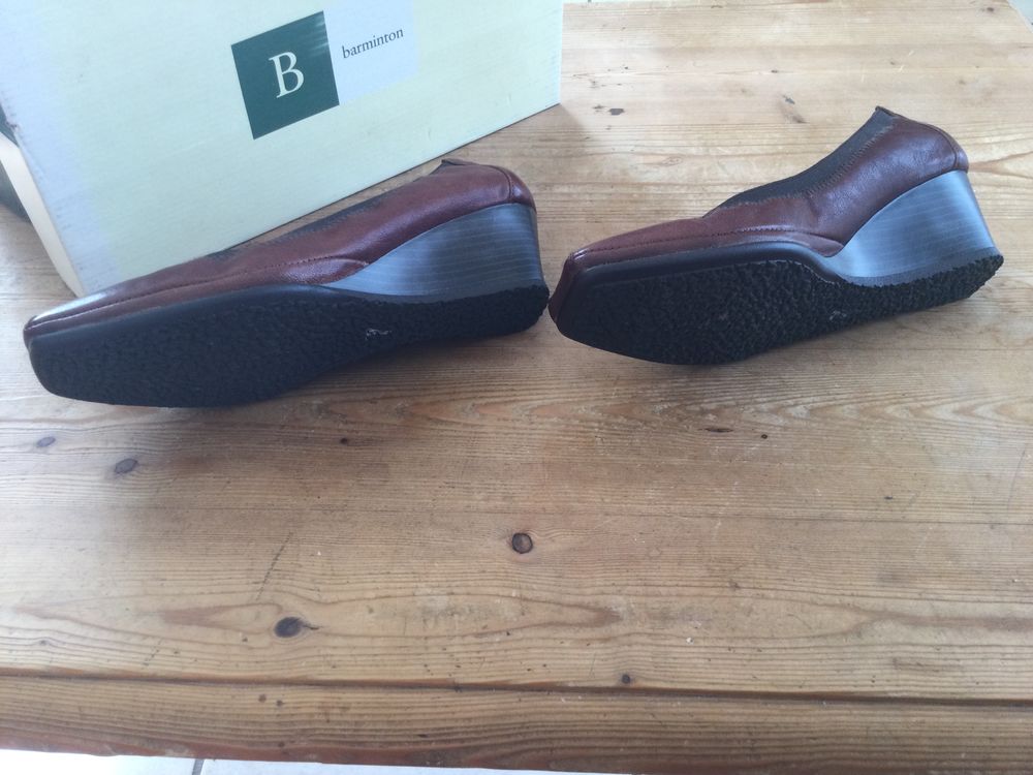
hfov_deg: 58.4
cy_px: 388
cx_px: 516
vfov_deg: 45.4
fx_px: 925
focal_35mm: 31
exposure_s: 1/33
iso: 32
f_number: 2.4
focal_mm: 3.3
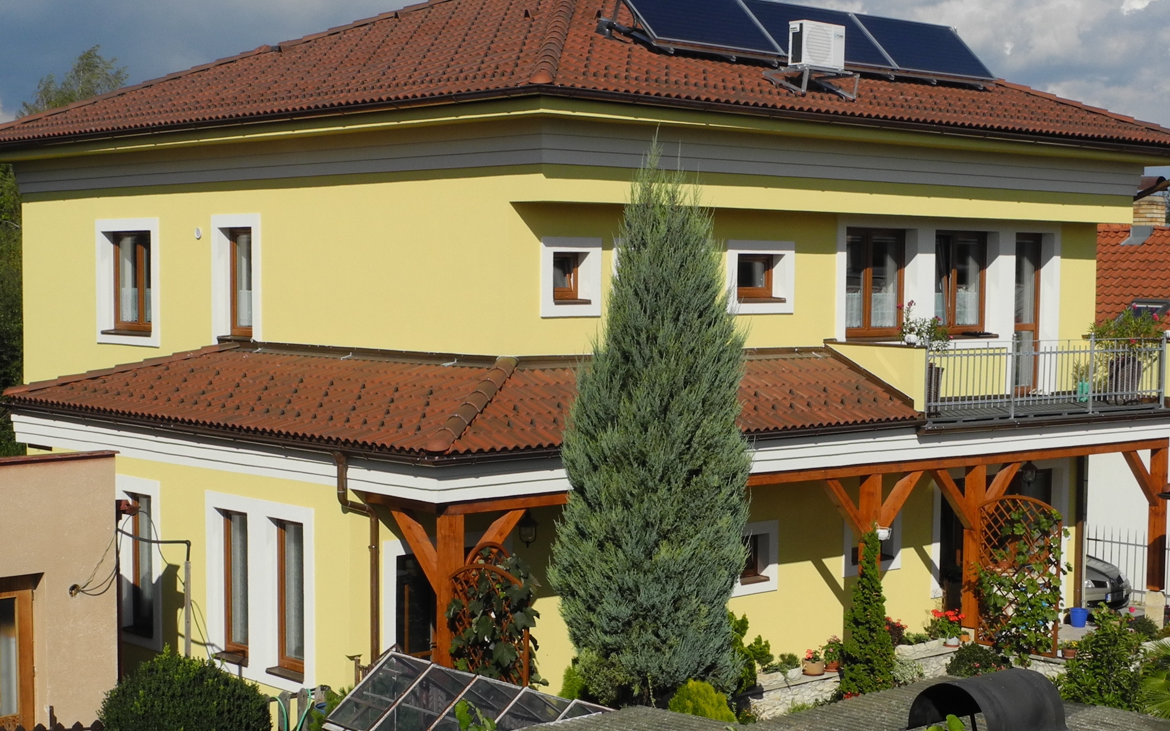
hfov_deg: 42.6
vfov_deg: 27.4
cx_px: 579
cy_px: 383
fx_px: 1499
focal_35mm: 47
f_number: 5.6
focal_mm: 8.1
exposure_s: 1/998
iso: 100
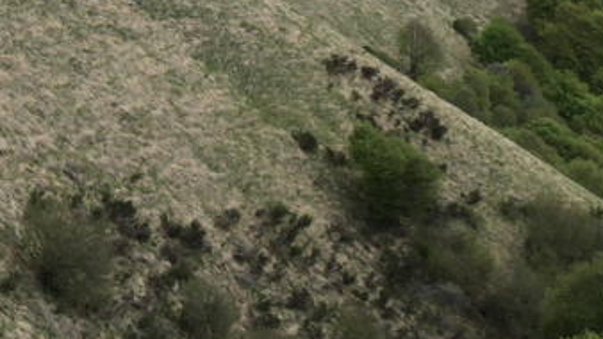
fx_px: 2158
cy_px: -262
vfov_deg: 8.6
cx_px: -489
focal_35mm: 135
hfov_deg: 14.1
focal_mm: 10.6
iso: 200
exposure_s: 1/1000
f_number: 5.6
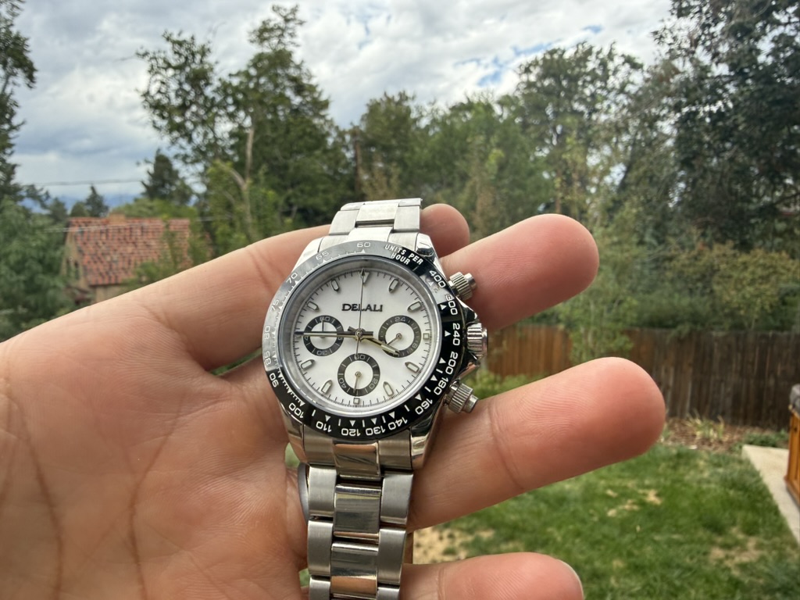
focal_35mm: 24
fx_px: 555
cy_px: 300
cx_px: 400
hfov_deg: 71.6
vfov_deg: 56.8
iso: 64
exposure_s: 1/801
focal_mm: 2.22
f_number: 2.2
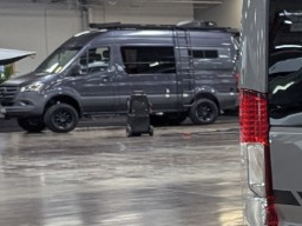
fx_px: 1143
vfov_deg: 11.3
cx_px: 758
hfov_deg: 11.8
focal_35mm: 131
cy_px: 147
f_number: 1.85
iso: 64
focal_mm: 6.81
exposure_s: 1/83.3
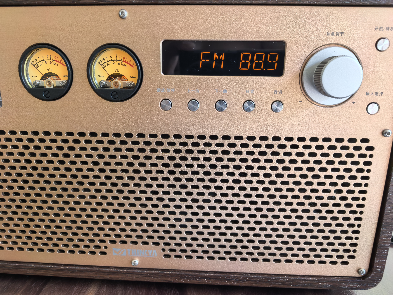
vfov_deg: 56.8
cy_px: 148
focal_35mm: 24
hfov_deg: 71.6
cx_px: 196
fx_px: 272
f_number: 2
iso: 64
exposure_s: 1/100
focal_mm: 5.75
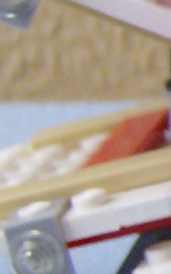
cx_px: 645
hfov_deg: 4.1
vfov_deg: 7.0
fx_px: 2240
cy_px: 55
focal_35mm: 300
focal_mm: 6
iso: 109
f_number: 2.8
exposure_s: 1/64
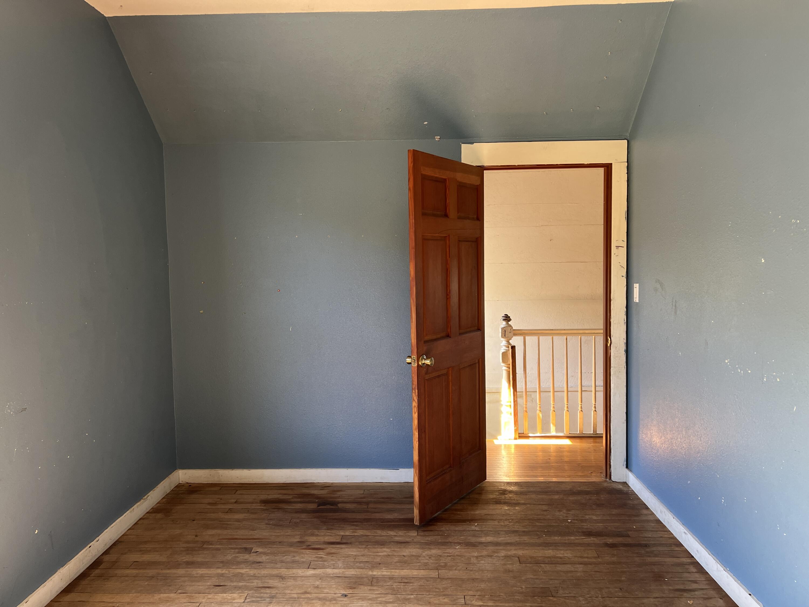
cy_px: 304
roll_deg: +0.4
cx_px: 404
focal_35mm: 26
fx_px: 608
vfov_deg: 53.1
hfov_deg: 67.3
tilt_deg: -4.7
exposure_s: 1/121
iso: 125
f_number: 1.5
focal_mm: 5.7
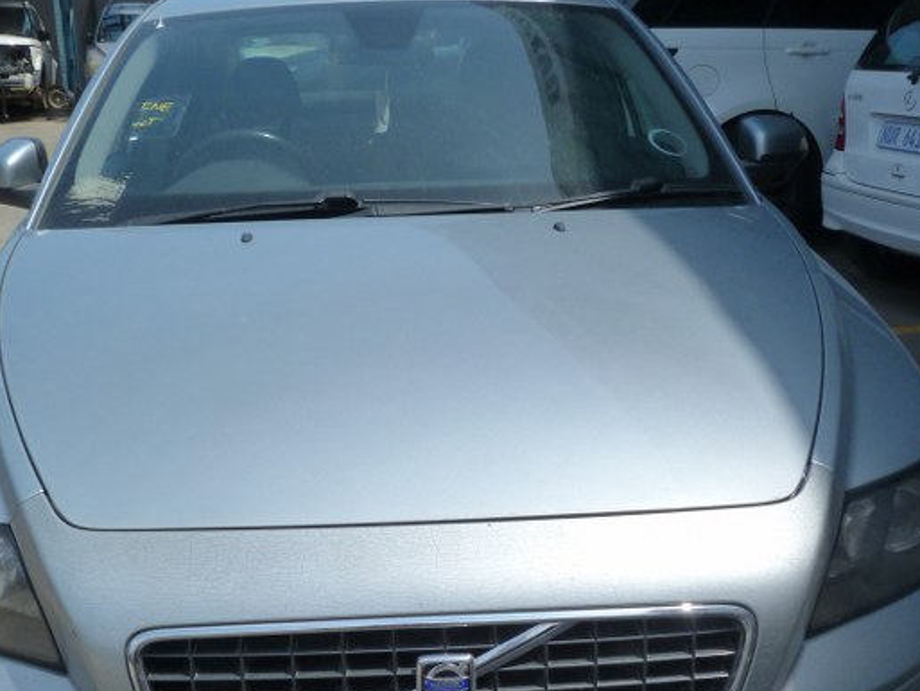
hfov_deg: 47.8
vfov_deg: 36.2
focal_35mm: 39
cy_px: 490
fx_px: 1037
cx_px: 414
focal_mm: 4.5
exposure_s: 1/320
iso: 125
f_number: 5.6
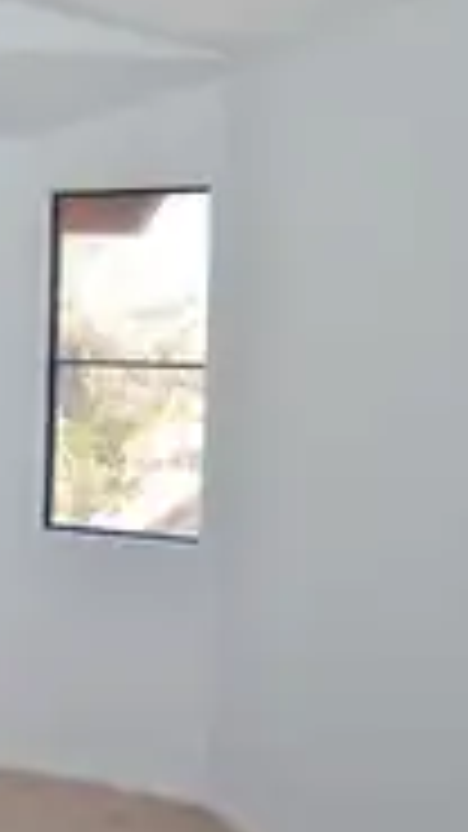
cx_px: -378
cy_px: 353
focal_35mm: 61
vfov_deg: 34.3
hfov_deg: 16.5
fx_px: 1346
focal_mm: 18
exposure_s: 1/40
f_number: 9
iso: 400
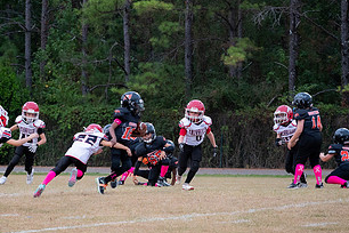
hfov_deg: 10.5
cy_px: 144
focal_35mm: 196
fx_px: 1900
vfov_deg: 7.0
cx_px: 149
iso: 1250
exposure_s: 1/400
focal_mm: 70
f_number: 4
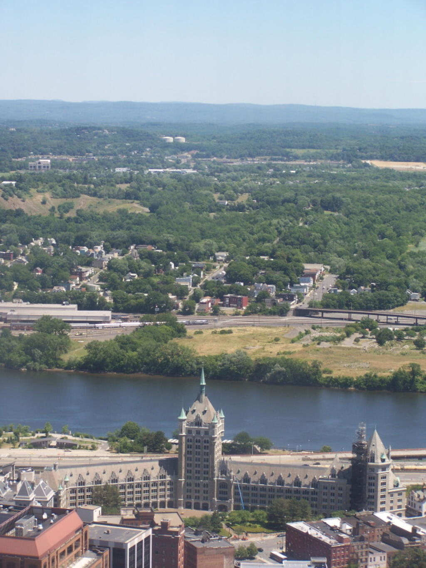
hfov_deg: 15.7
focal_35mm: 94
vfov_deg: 20.9
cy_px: 284
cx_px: 213
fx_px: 1542
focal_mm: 15.6
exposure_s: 1/320
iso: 80
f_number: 3.2
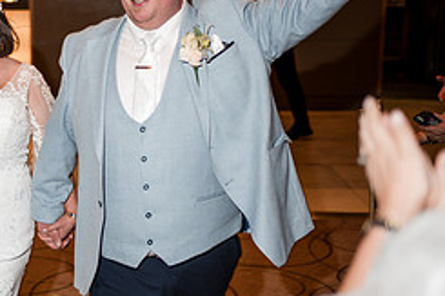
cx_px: 47
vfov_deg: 16.4
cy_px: 195
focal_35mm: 83
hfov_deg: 23.8
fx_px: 1025
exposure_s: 1/200
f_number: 1.8
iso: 200
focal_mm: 35
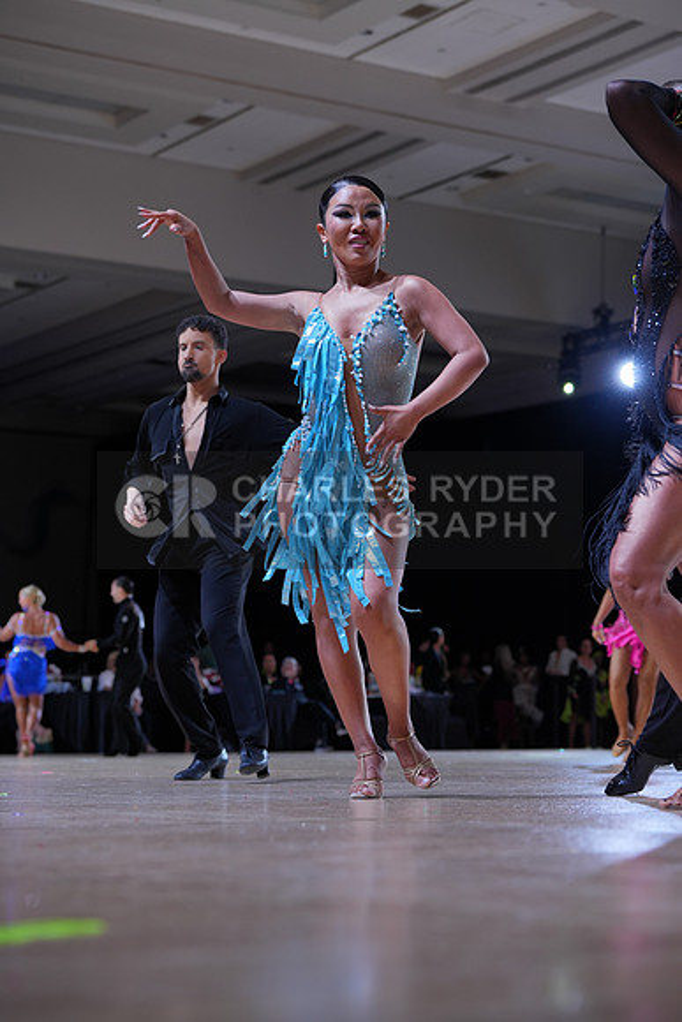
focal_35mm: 70
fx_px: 1988
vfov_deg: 28.8
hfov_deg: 19.5
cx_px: 341
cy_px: 511
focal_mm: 70
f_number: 4
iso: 400
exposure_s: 1/400
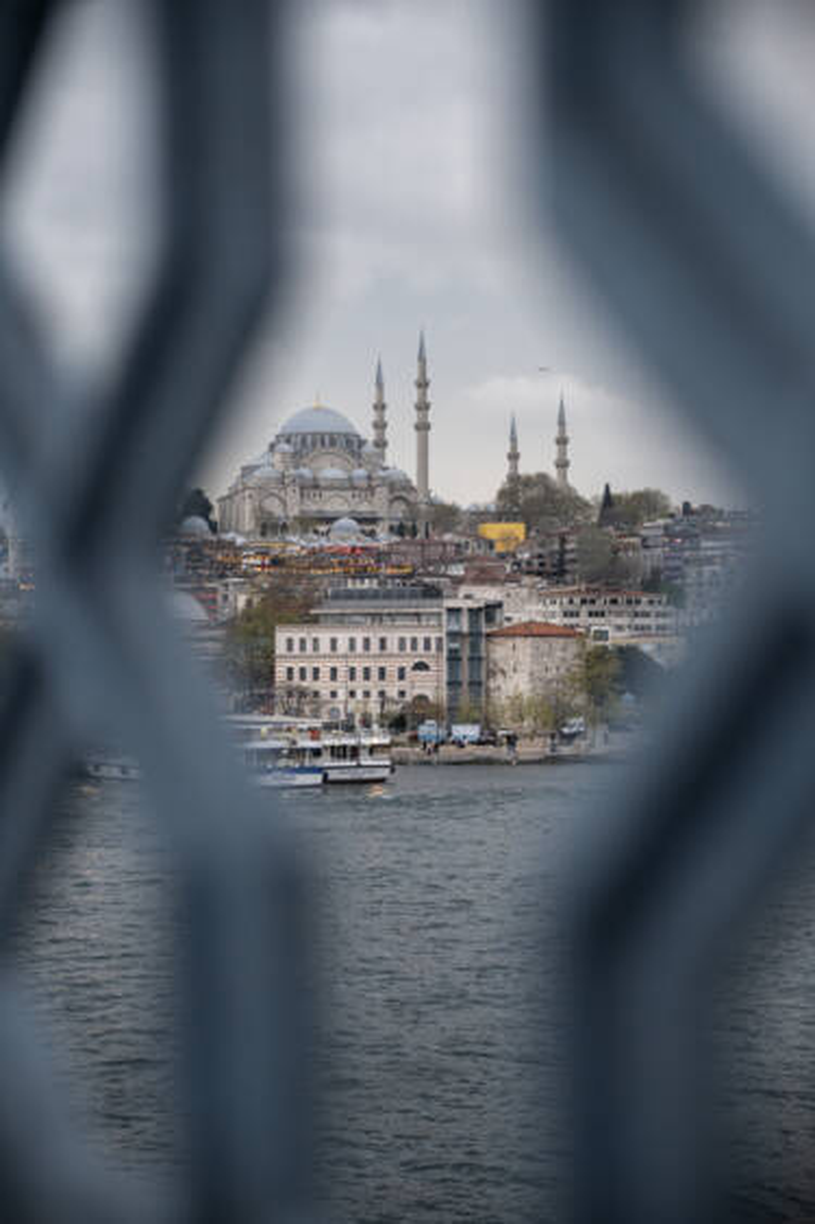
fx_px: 2446
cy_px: 612
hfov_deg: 18.9
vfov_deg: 28.1
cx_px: 408
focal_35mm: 72
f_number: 3.2
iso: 400
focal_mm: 48
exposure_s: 1/80
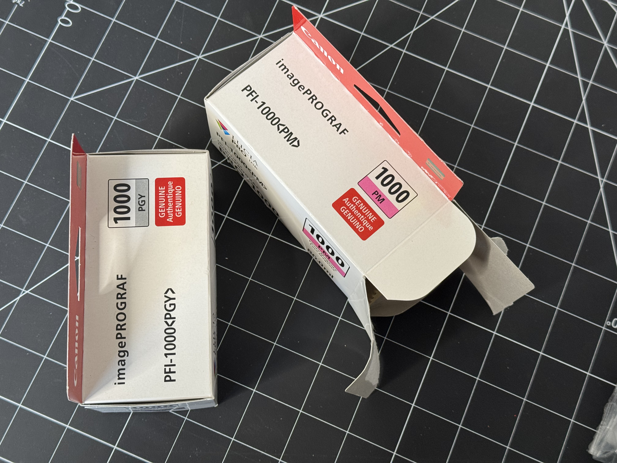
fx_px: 856
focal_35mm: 48
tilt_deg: -75.6
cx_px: 308
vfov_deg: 30.3
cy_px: 232
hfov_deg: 39.7
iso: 100
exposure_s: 1/60
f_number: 1.78
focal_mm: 6.76
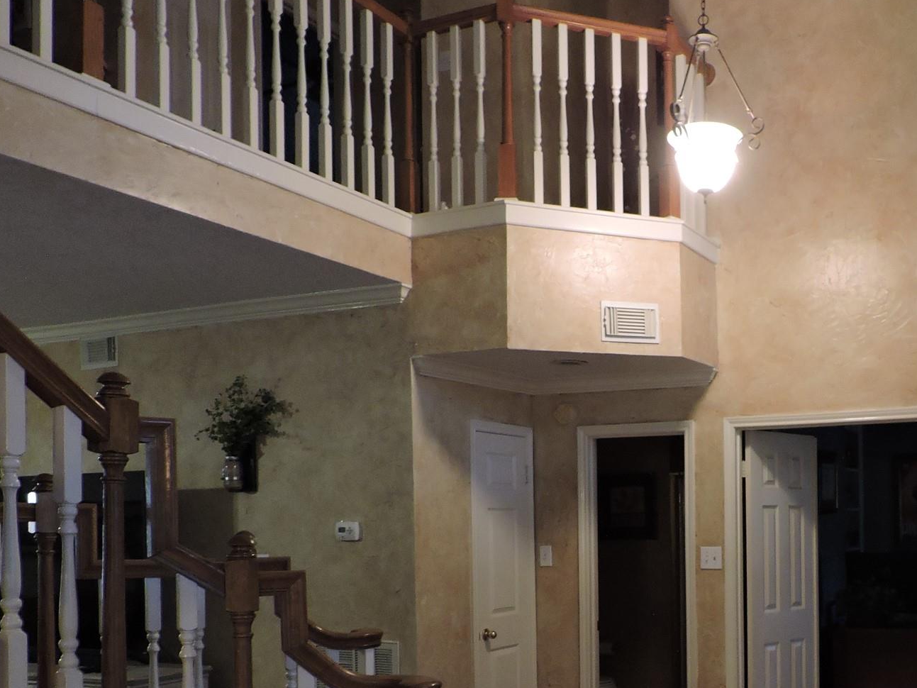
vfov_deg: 36.6
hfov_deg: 47.0
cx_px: 697
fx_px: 1007
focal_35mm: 38
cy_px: 536
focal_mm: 4.3
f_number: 3
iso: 400
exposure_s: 1/25
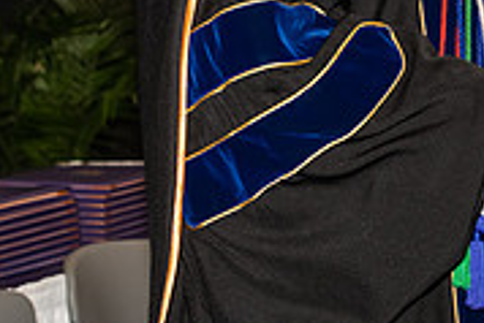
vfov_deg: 6.0
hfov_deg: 8.9
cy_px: -132
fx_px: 3068
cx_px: 519
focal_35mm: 228
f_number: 5.6
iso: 1000
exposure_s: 1/200
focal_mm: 70
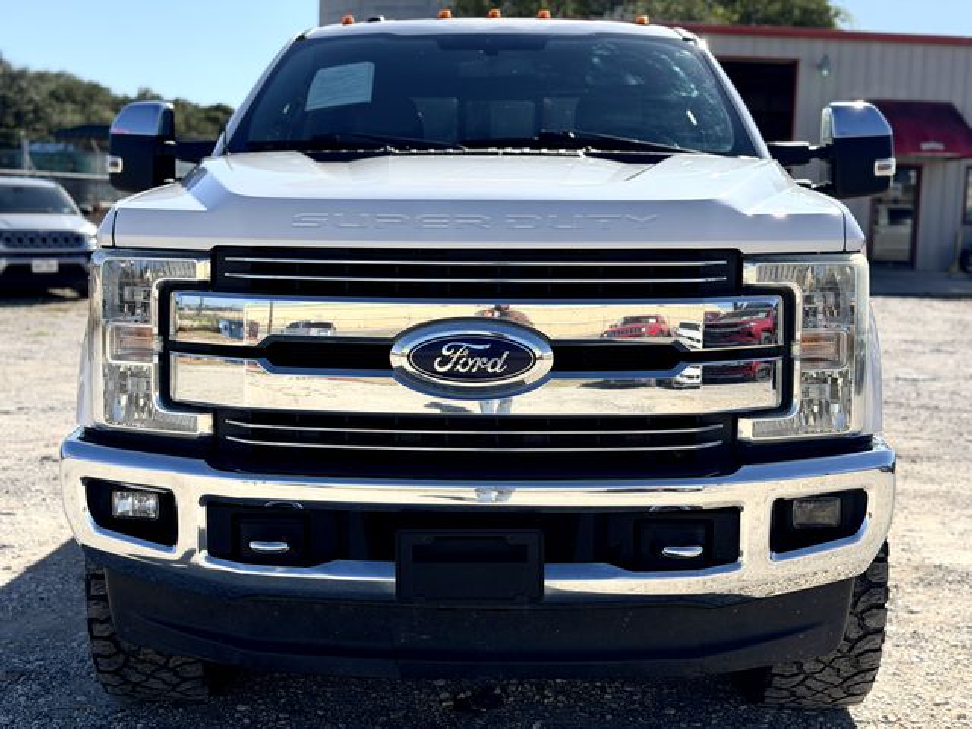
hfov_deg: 39.7
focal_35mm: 48
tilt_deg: -5.2
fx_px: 1348
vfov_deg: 30.3
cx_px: 486
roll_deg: -2.4
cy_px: 364
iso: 80
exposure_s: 1/3891
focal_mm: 6.76
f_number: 1.78
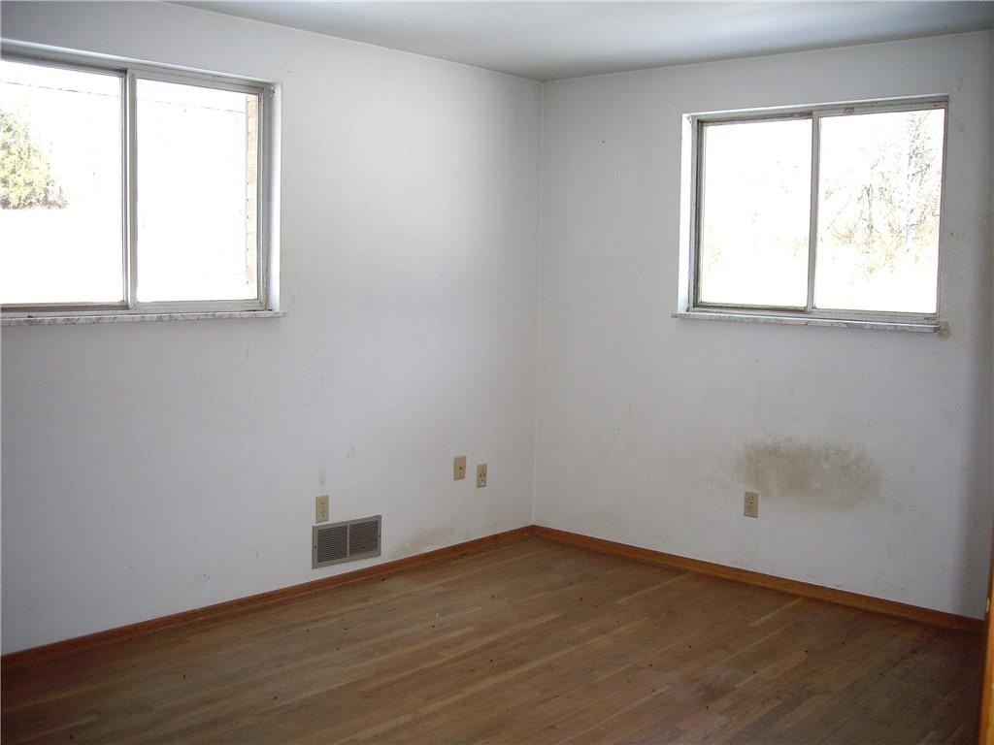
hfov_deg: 49.0
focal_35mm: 38
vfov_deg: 37.7
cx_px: 497
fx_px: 1091
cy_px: 372
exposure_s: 1/100
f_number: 2.7
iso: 100
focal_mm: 6.2
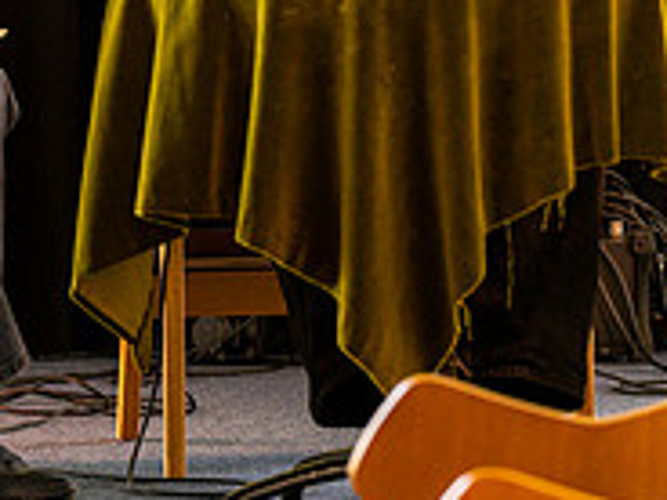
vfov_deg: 2.7
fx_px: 10617
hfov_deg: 3.6
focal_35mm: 551
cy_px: -137
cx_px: 171
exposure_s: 1/200
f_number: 2.8
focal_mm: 158
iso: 1000
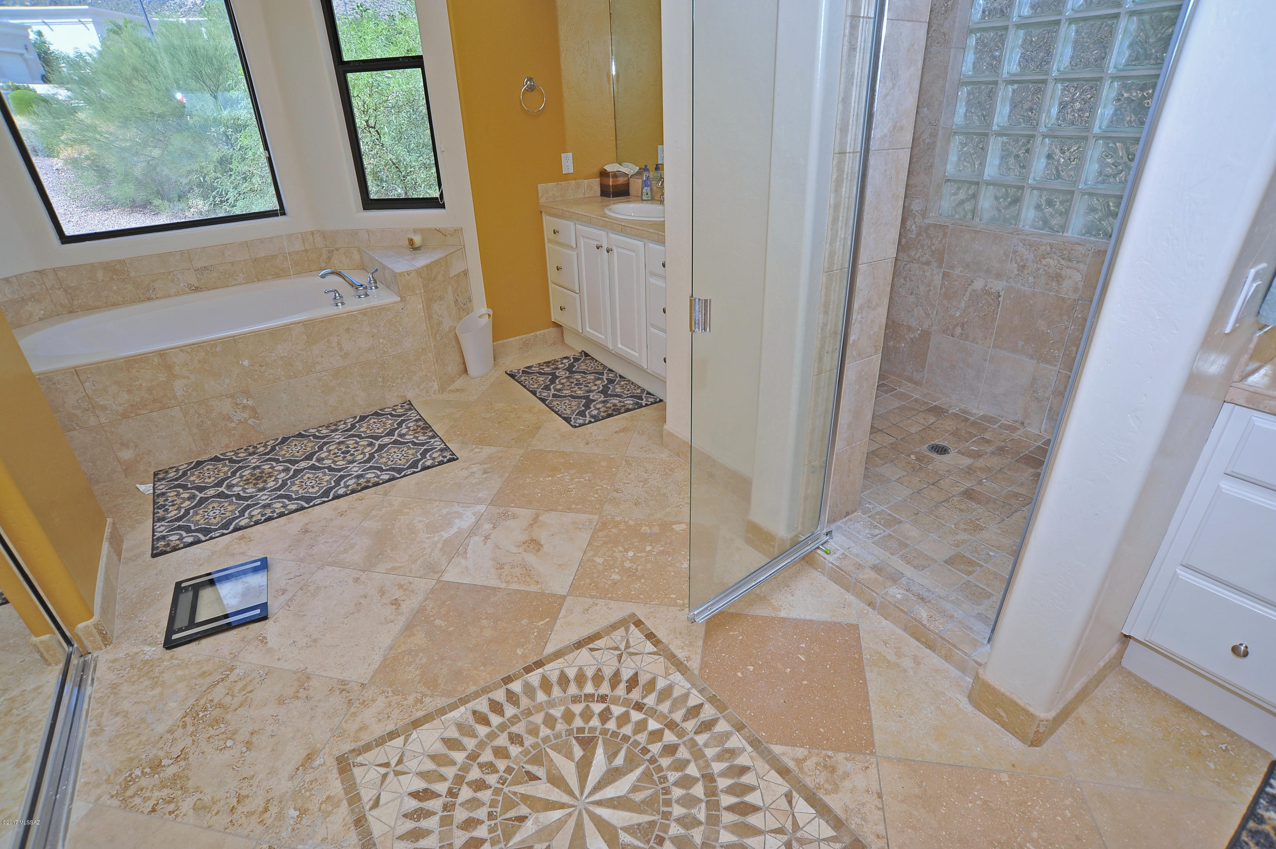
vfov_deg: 67.3
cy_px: 424
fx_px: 638
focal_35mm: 18
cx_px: 638
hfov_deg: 90.0
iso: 640
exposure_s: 1/250
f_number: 10
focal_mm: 18
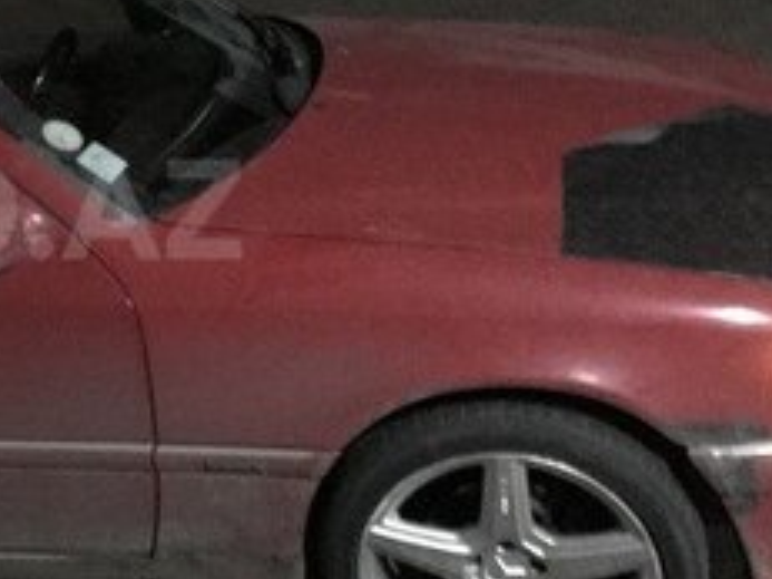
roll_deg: +9.3
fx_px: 1783
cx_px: -100
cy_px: 209
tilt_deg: -19.2
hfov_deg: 22.8
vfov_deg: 18.4
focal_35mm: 80
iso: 640
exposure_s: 1/4
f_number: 1.8
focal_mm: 3.99
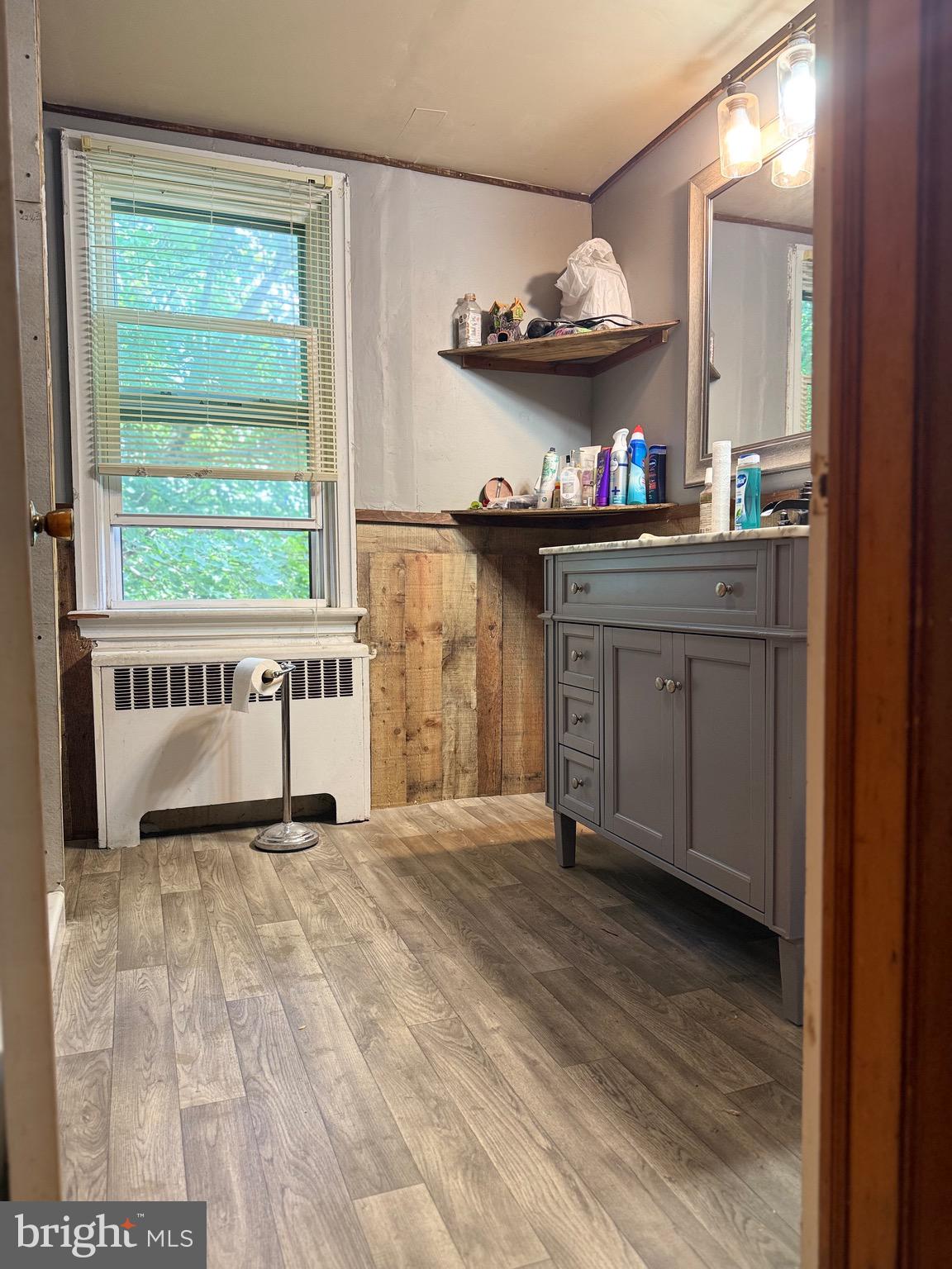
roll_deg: +0.2
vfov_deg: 71.6
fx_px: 880
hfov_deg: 56.8
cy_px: 634
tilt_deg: -4.2
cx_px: 476
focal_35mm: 24
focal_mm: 6.76
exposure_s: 1/45
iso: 200
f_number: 1.78
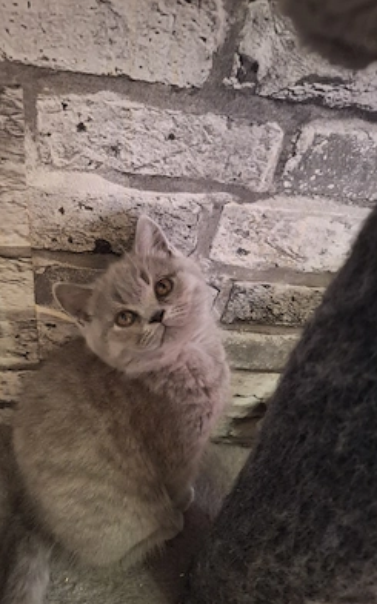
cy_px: 304
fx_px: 445
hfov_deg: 45.8
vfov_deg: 68.4
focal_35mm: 27
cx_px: 157
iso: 1000
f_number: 1.8
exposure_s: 1/20
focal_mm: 4.69
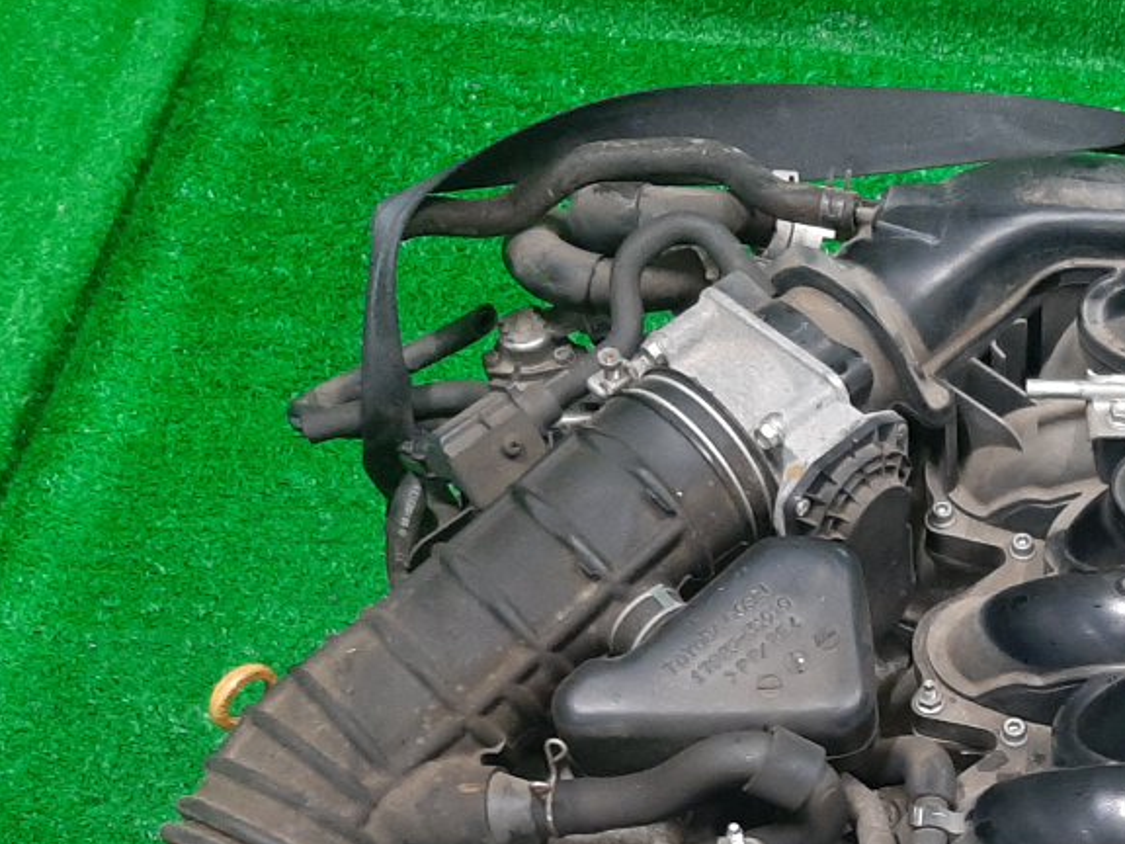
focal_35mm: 65
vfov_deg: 21.5
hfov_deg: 28.4
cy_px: 916
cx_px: 1059
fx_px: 2112
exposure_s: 1/50
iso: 199
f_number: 1.7
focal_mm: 3.93
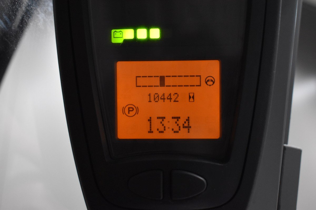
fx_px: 461
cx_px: 158
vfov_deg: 25.8
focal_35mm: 52
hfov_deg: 37.9
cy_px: 105
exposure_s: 1/60
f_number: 4.5
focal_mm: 35
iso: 2800
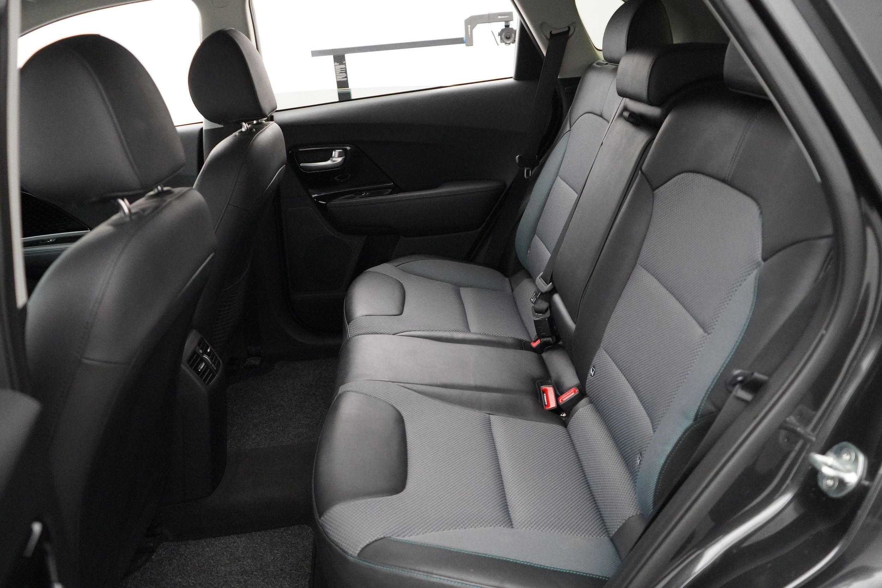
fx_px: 686
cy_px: 294
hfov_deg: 65.5
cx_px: 441
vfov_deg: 46.4
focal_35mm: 28
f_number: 3.5
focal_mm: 28
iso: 12800
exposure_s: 1/125
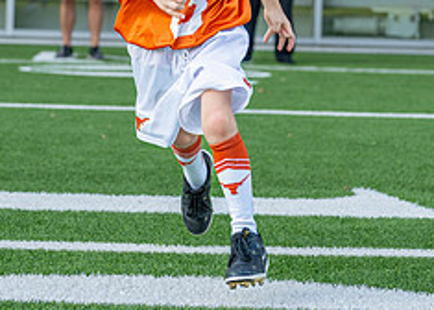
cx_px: 192
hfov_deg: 14.2
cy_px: -8
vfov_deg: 10.1
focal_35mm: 141
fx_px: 1738
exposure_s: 1/1000
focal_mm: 50
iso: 400
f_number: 2.8
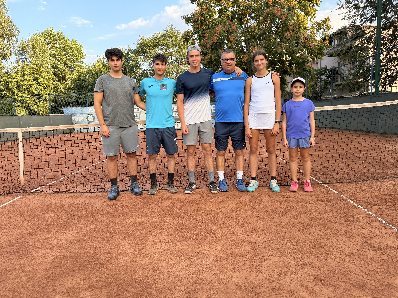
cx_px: 199
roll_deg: +3.2
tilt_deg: -7.5
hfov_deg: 71.6
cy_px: 149
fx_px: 276
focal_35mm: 24
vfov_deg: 56.8
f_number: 1.78
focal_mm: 6.76
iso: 100
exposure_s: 1/643
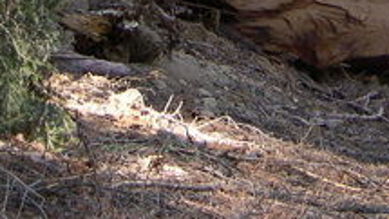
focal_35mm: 170
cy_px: -261
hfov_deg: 12.5
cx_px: 385
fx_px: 1754
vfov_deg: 6.8
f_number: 2.9
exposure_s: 1/106
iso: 100
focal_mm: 9
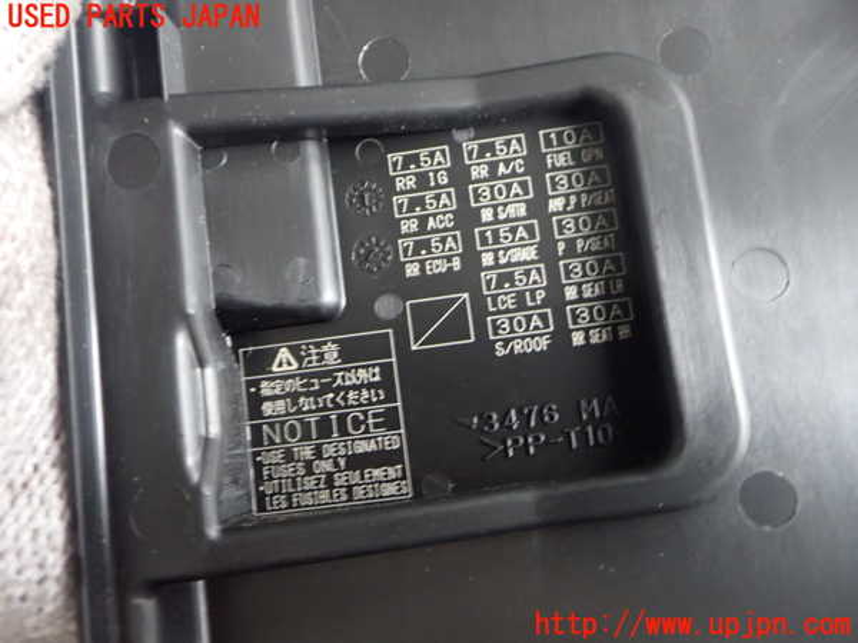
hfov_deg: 60.0
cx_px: 429
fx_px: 744
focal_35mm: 30
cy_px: 322
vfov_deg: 46.8
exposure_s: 1/30
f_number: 2.3
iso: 800
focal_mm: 5.4
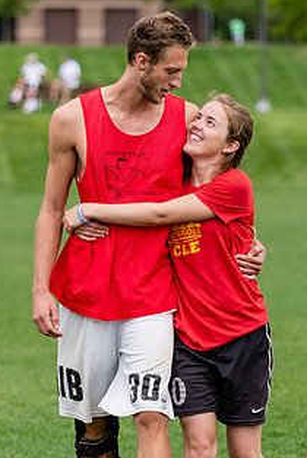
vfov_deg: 4.4
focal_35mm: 465
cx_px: 154
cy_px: 247
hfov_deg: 3.0
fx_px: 5935
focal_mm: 120
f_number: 2.8
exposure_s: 1/2000
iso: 280
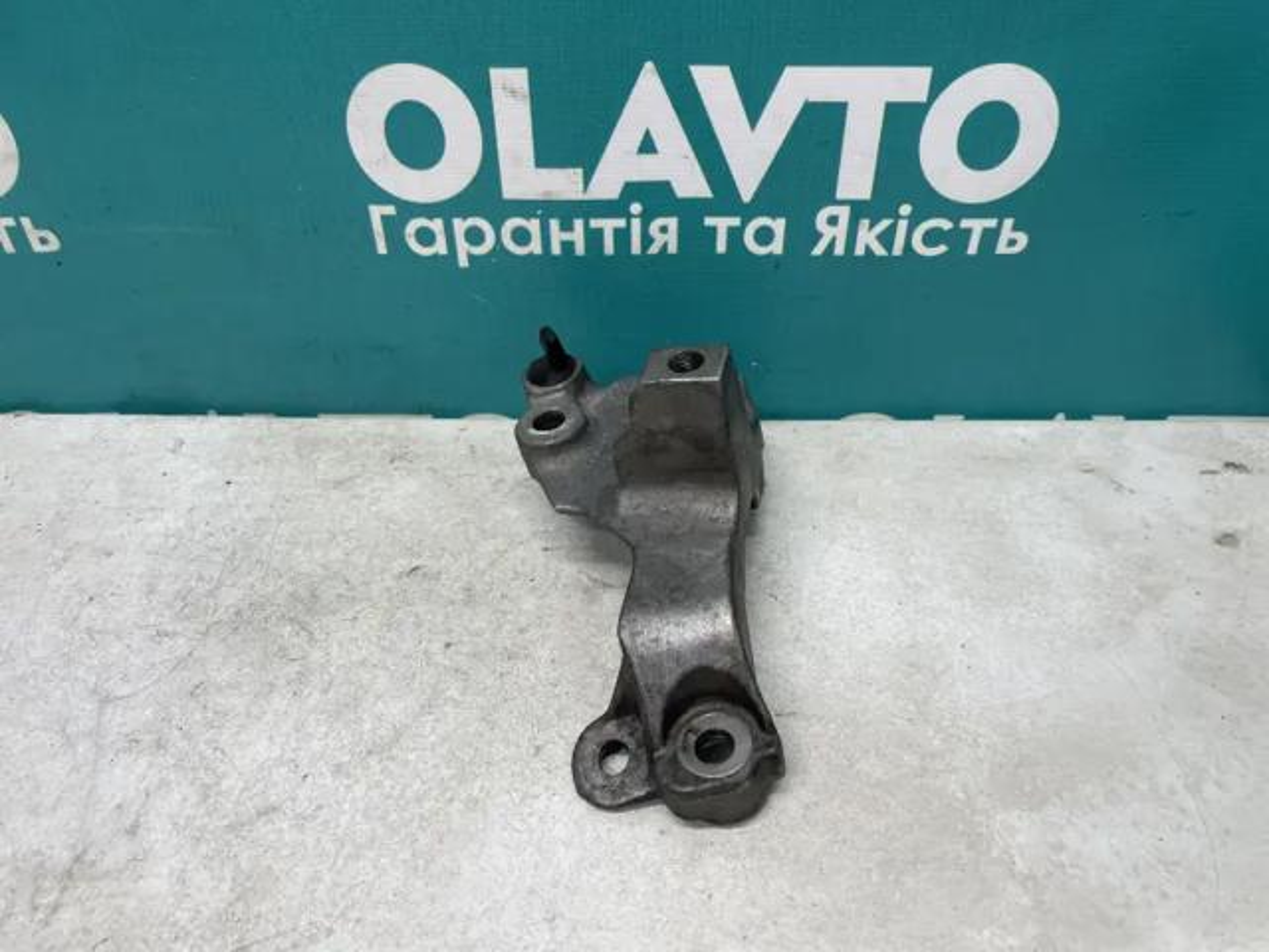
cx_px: 634
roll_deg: +1.6
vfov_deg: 53.1
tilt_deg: -41.0
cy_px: 476
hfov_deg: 67.3
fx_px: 953
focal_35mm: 26
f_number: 1.6
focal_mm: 4.2
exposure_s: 1/100
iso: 80
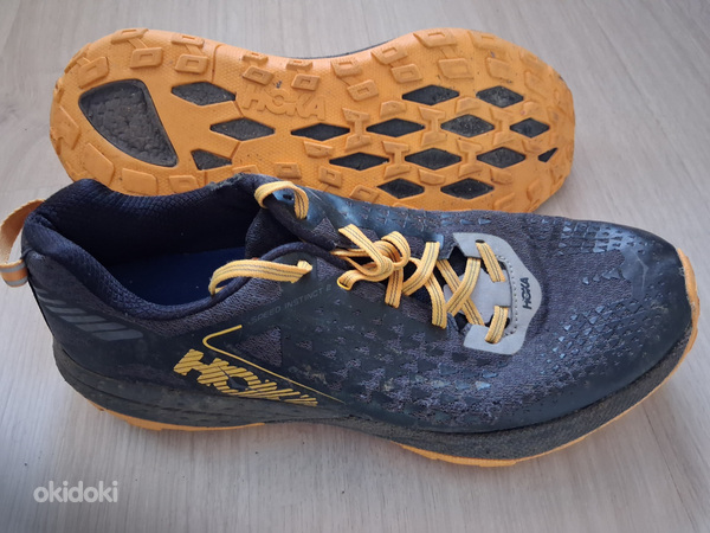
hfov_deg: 65.3
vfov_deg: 51.4
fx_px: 554
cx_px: 355
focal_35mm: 27
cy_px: 266
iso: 1000
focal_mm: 4
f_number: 1.8
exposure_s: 1/24
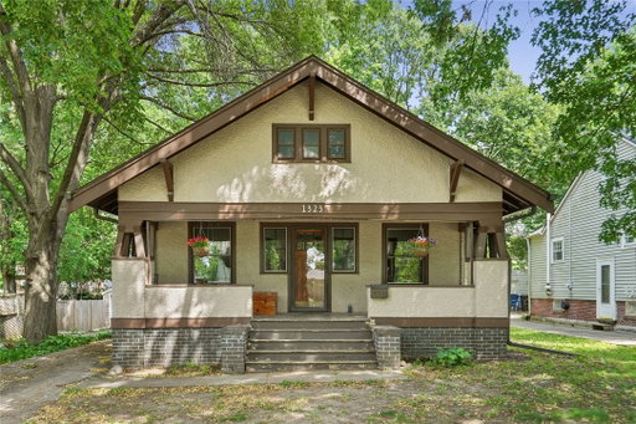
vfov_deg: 46.4
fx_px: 494
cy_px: 212
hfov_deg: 65.5
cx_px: 318
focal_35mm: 28
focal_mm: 28
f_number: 8
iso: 800
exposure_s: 1/125
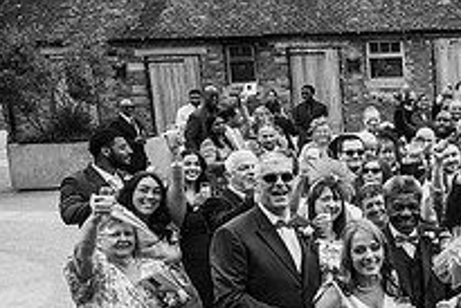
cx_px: 630
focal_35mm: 72
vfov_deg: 19.0
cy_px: 166
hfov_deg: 24.0
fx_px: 923
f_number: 4.5
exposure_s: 1/1000
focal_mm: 25.5
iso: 140
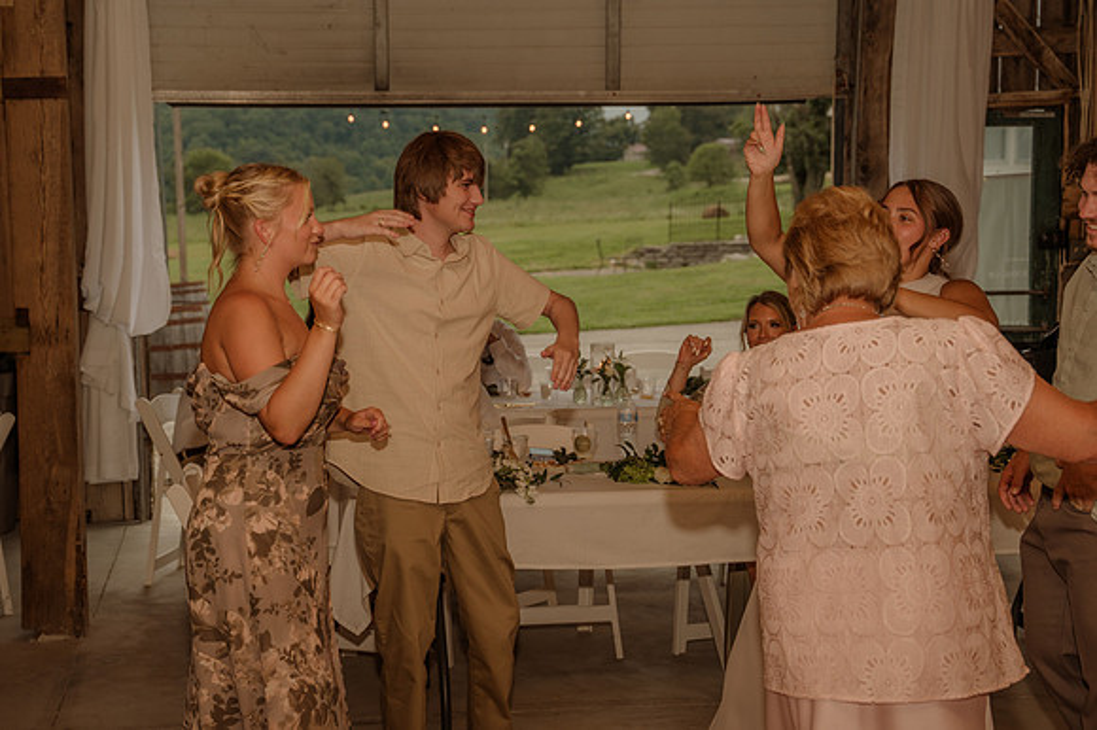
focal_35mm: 60
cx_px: 429
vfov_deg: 22.7
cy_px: 355
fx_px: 1817
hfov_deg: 33.5
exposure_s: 1/200
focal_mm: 49
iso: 320
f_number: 4
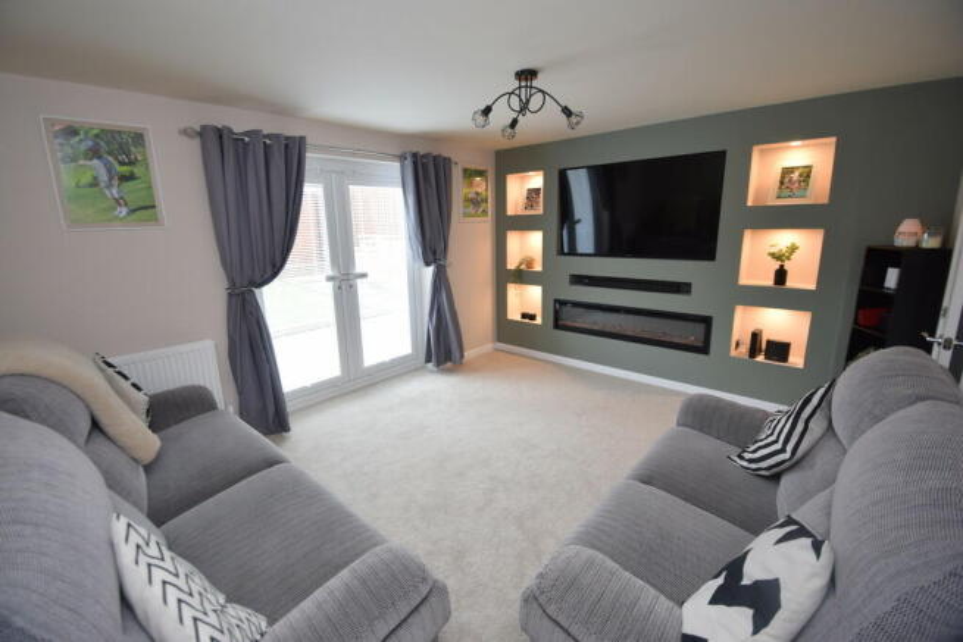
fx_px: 401
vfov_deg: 77.4
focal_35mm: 15
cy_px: 321
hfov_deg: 100.4
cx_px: 482
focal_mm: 10
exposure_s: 1/80
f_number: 4.5
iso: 400
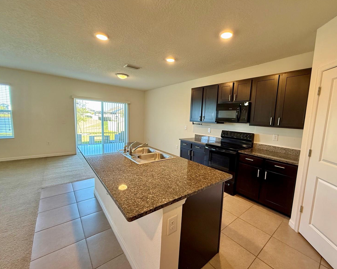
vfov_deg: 84.0
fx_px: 150
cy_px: 136
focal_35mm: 15
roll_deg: -2.8
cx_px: 184
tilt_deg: -7.1
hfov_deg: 96.6
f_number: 2.2
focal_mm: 2.22
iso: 200
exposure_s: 1/60
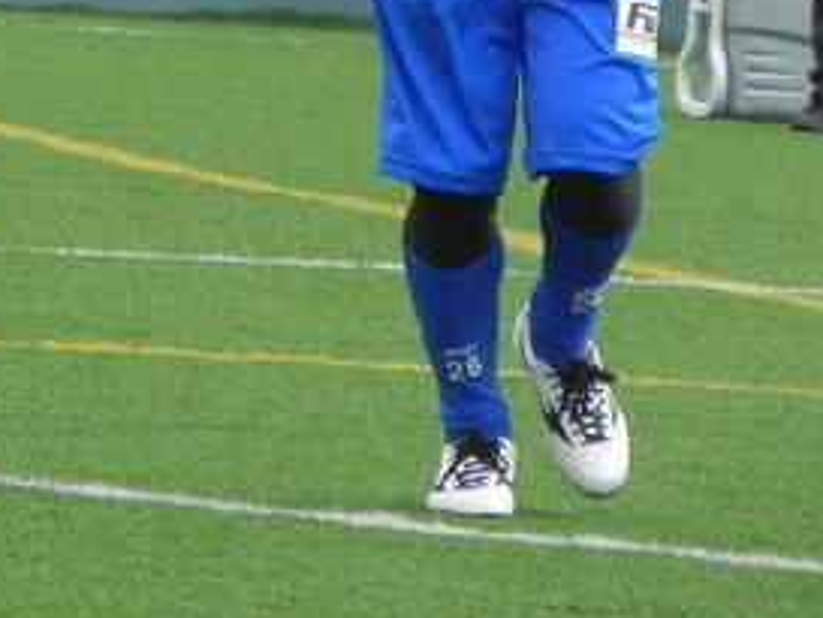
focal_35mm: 1246
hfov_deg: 1.6
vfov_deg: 1.2
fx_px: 29637
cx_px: -139
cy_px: -274
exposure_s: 1/312
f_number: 6.3
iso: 160
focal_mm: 75.7
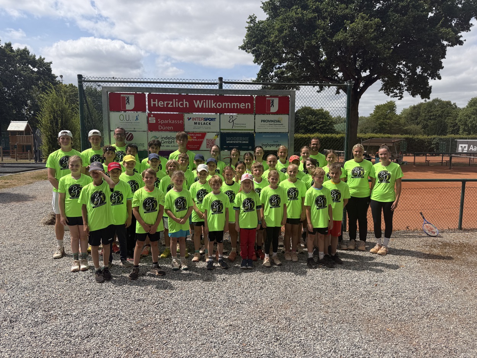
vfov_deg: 56.8
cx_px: 238
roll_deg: -0.7
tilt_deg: -6.7
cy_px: 179
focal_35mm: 24
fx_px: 331
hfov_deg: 71.6
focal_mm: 6.76
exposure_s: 1/5714
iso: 80
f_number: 1.78
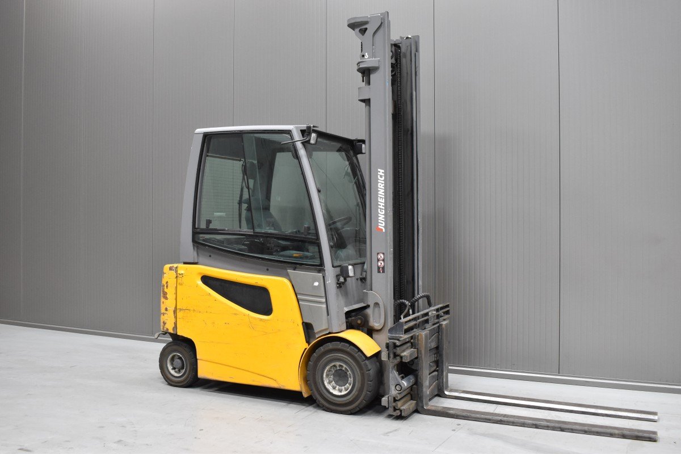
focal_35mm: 34
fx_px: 653
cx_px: 340
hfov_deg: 55.1
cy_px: 227
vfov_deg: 38.4
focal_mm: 23
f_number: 5.6
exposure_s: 1/30
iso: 1250
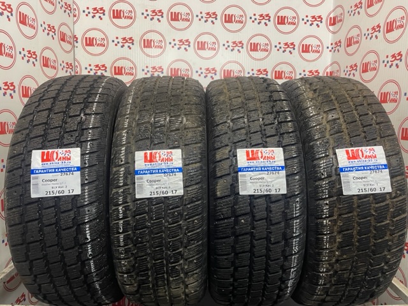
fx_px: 306
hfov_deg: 67.3
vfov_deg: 53.1
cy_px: 153
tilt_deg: -9.1
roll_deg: -1.0
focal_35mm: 26
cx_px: 204
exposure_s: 1/50
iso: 80
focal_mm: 4.2
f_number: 1.6
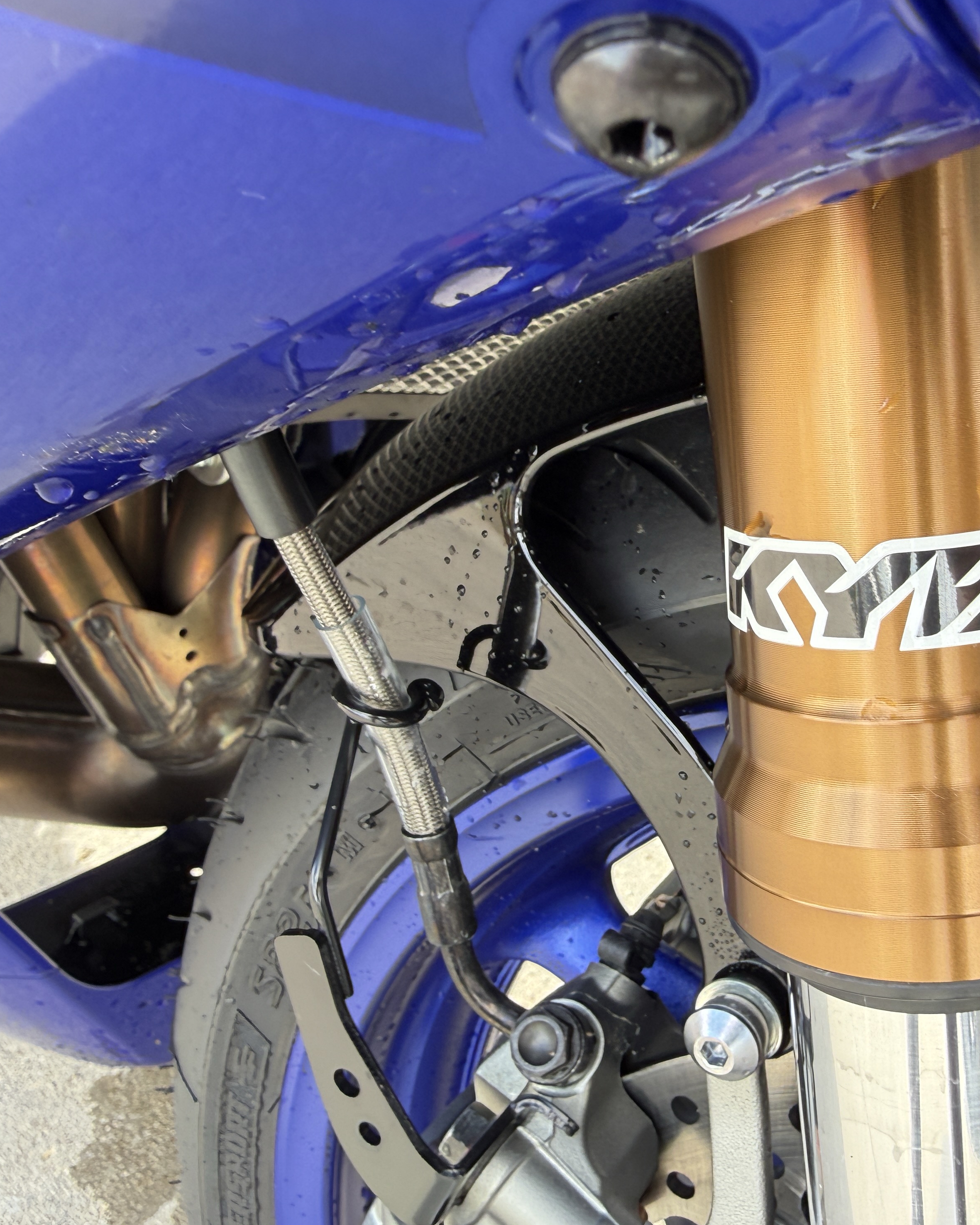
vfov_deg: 55.7
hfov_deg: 44.2
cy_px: 602
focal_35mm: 32
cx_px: 738
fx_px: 1160
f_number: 2.2
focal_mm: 2.22
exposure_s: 1/115
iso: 64
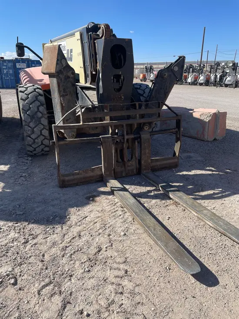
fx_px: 239
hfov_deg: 53.1
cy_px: 160
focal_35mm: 26
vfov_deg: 67.3
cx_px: 120
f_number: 1.6
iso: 32
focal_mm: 4.2
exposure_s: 1/2747
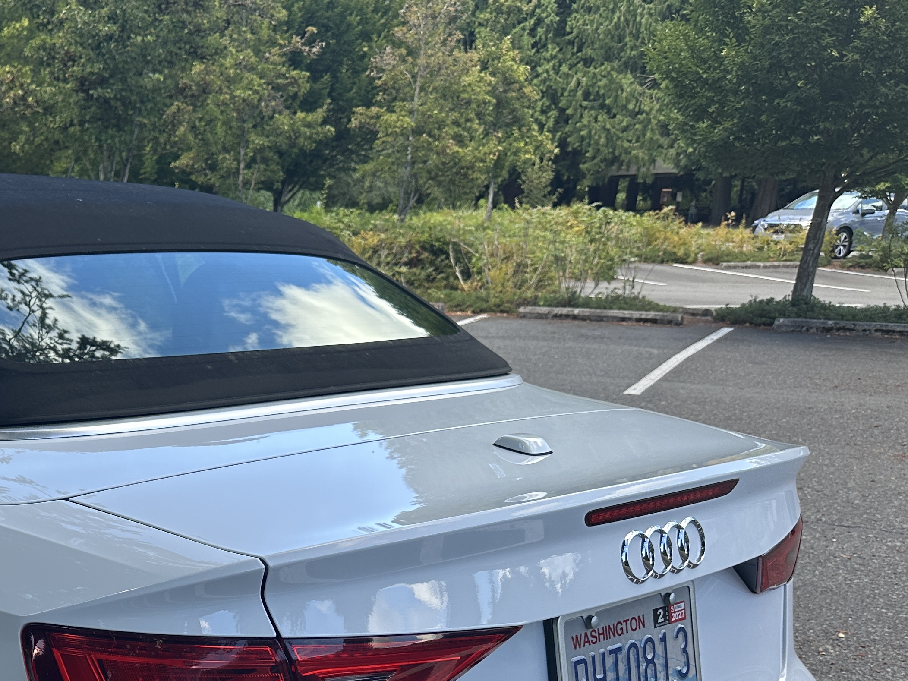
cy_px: 631
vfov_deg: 30.0
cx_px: 57
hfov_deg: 37.9
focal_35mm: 46
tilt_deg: -18.6
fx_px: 1207
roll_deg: -0.1
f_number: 1.78
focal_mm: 6.86
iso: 80
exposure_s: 1/626
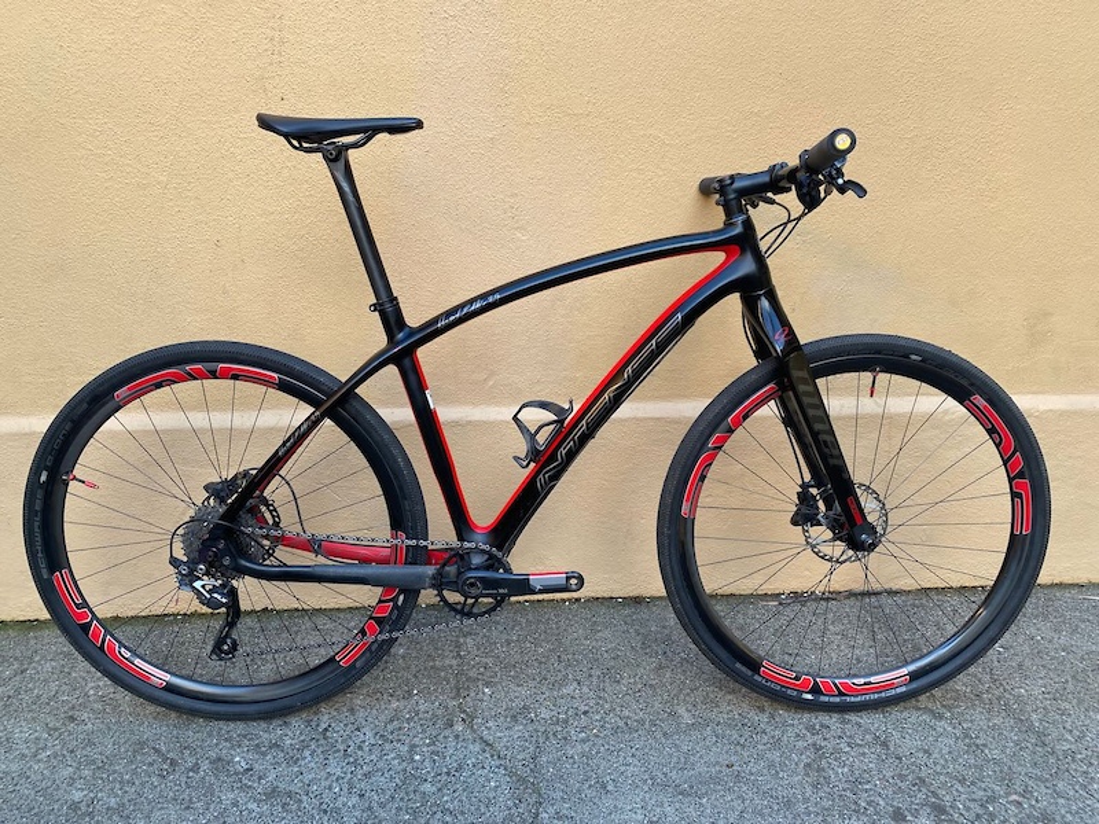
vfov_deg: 53.1
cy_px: 412
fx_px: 825
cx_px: 550
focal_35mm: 26
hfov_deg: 67.3
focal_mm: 4.25
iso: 50
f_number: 1.8
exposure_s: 1/122
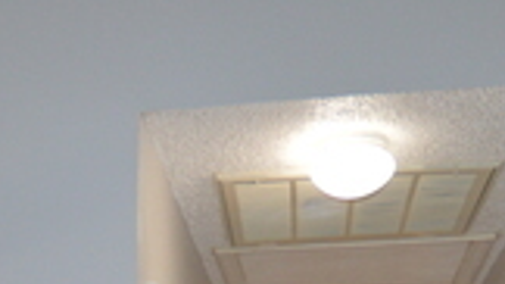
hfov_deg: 28.8
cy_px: 534
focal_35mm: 73
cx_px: 168
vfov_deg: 14.3
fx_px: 977
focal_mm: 10
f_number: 3.5
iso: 400
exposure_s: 1/80
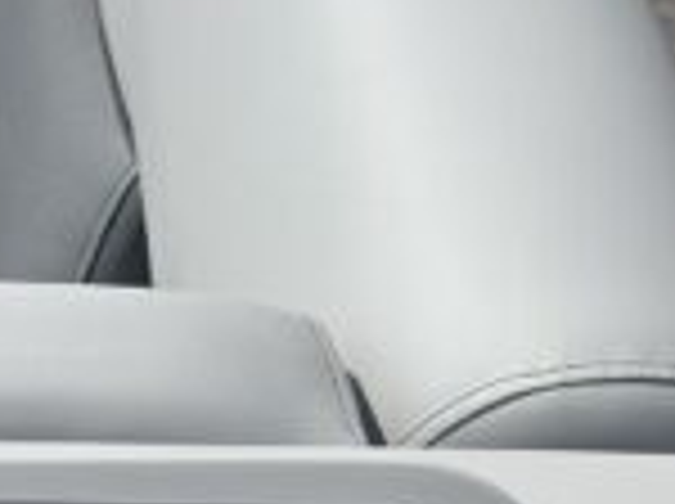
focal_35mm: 185
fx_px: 3602
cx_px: -430
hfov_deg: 10.2
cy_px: 846
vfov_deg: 7.8
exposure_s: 1/2933
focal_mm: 5.96
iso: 40
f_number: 1.6
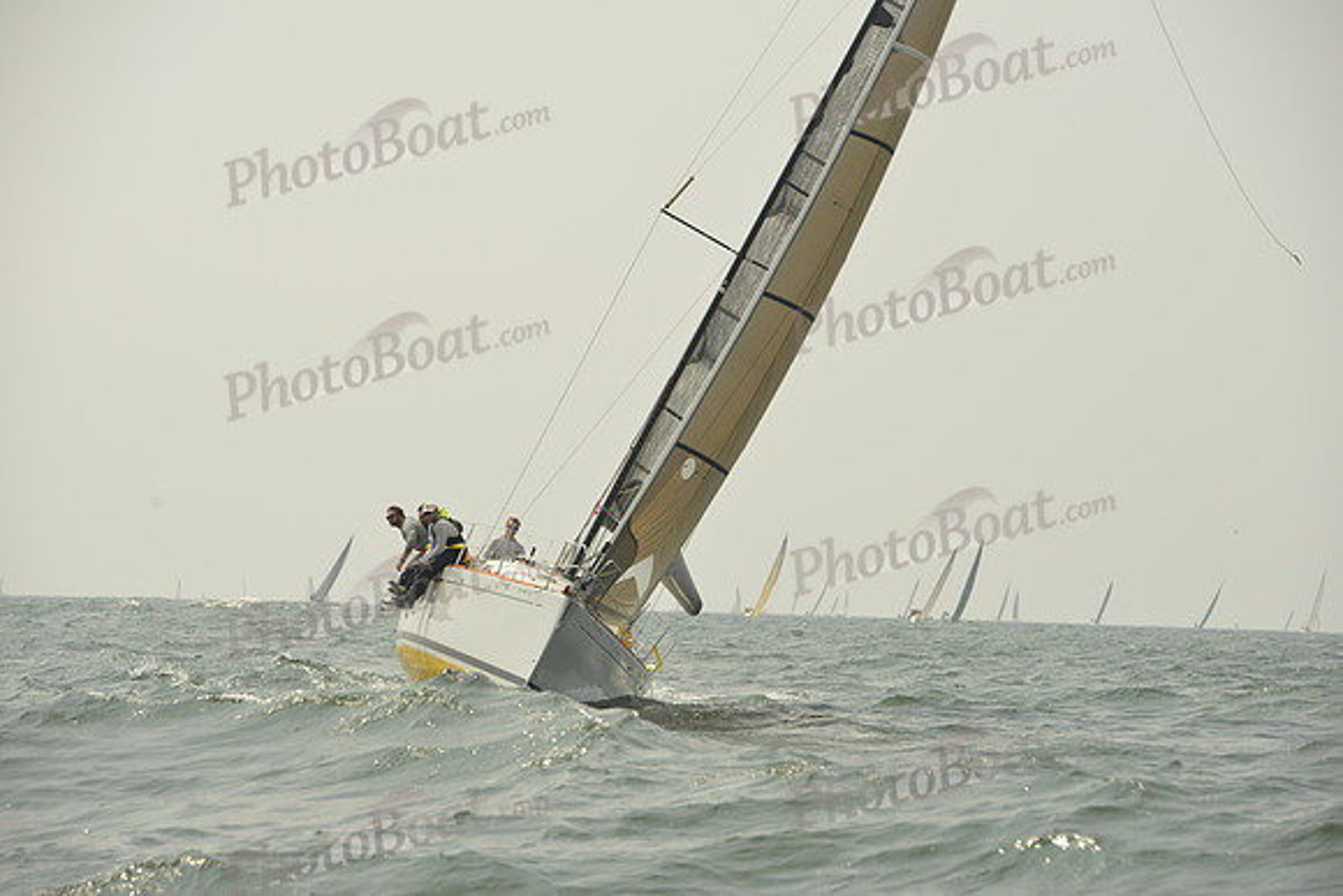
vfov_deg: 7.4
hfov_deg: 11.1
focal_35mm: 185
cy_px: 448
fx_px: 6903
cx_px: 672
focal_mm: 185
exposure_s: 1/1250
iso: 320
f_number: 9
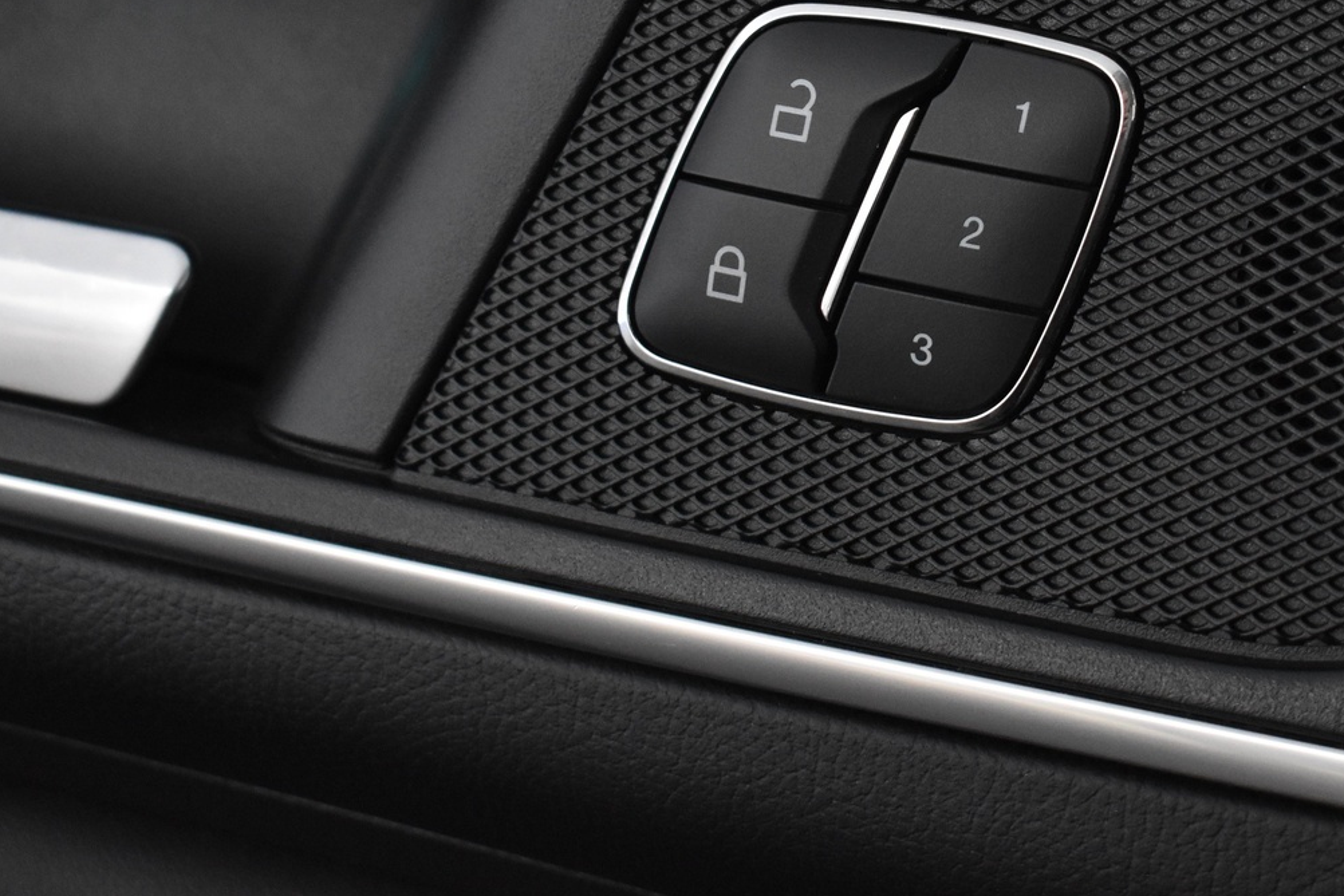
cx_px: 863
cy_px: 213
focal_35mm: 85
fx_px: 3166
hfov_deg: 23.9
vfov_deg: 16.0
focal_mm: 35
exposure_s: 1/60
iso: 2500
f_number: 4.5
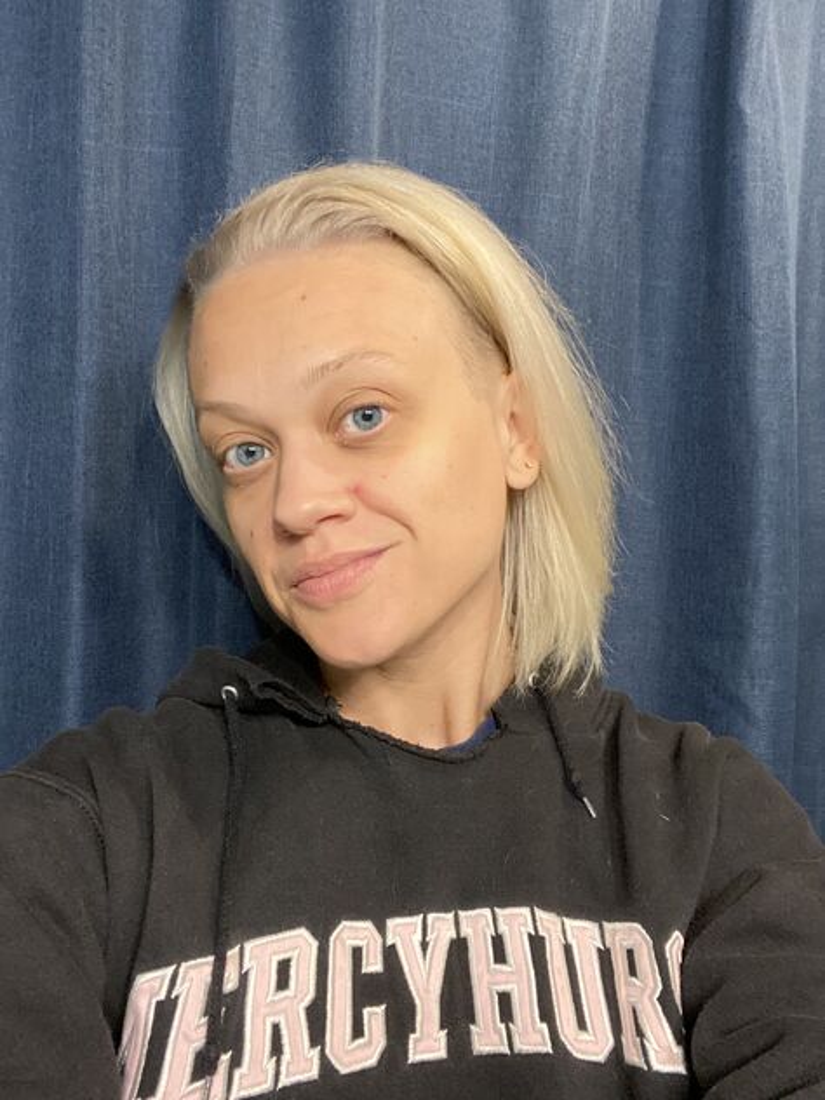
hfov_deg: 46.8
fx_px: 953
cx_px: 412
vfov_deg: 60.0
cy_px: 550
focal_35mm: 30
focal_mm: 2.71
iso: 320
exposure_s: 1/60
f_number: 2.2
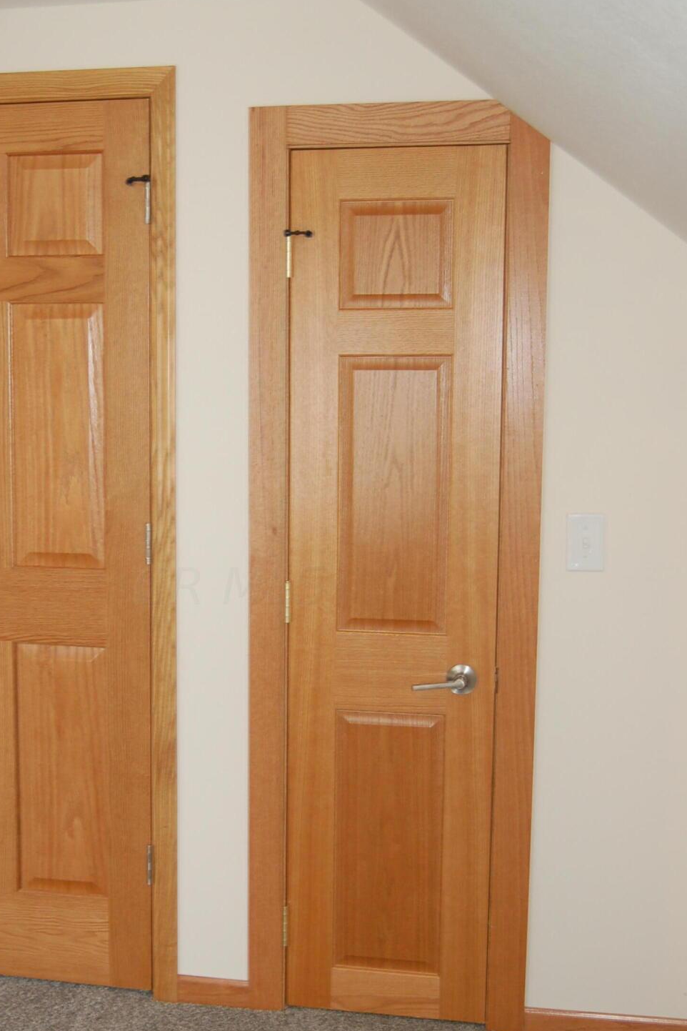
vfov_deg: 36.8
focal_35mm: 54
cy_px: 584
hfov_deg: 24.9
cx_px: 229
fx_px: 1546
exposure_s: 1/60
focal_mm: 26
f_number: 4
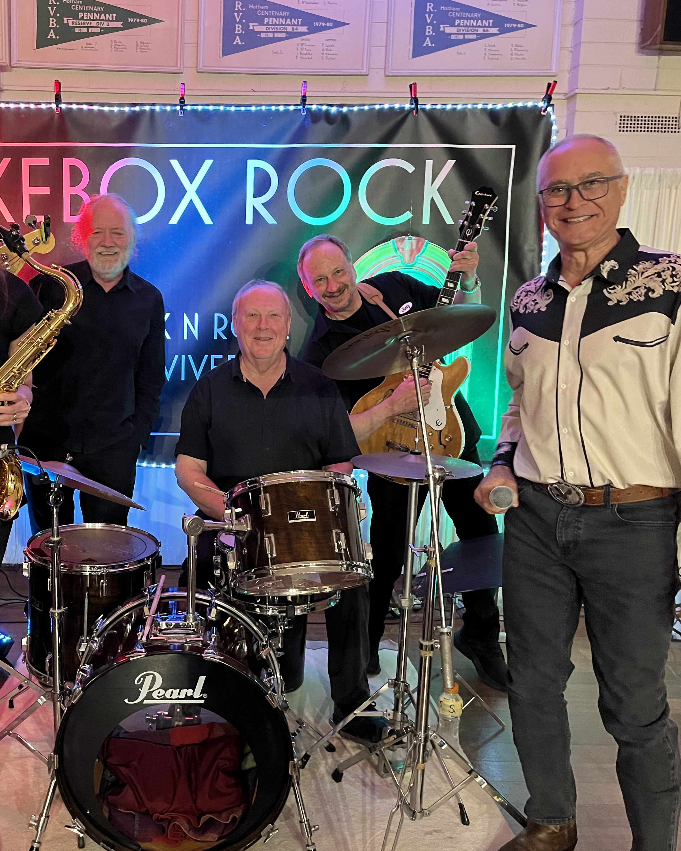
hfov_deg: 42.3
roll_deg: -0.6
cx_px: 190
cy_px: 427
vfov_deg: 52.8
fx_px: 857
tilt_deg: -9.9
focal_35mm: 34
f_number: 1.6
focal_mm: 5.1
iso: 500
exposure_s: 1/25
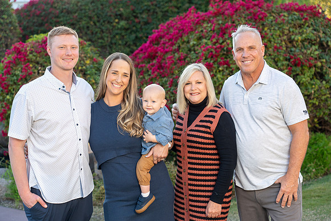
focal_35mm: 67
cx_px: 166
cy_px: 110
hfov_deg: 30.1
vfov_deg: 20.3
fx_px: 616
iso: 160
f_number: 4
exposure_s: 1/200
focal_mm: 67
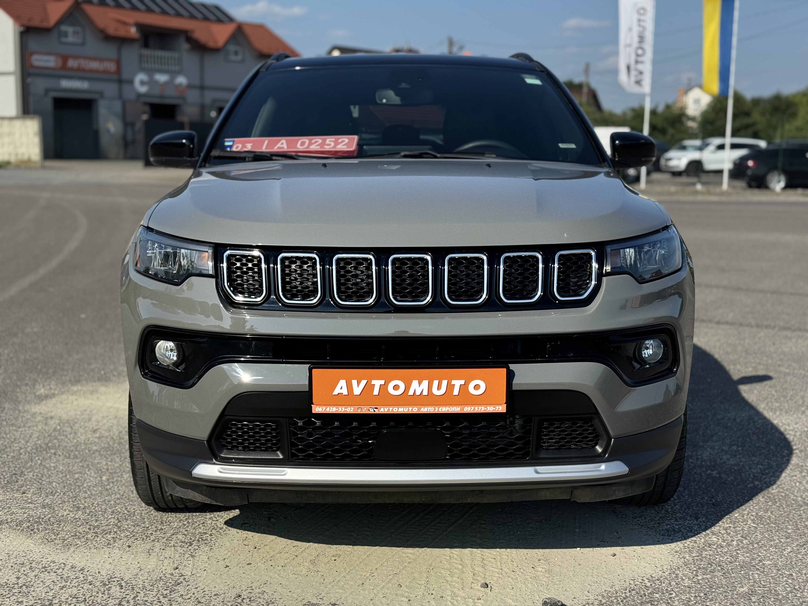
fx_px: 1120
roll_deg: -1.6
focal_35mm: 48
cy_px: 303
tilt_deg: -8.2
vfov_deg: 30.3
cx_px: 404
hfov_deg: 39.7
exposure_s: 1/7092
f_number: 1.78
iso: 80
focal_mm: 6.76
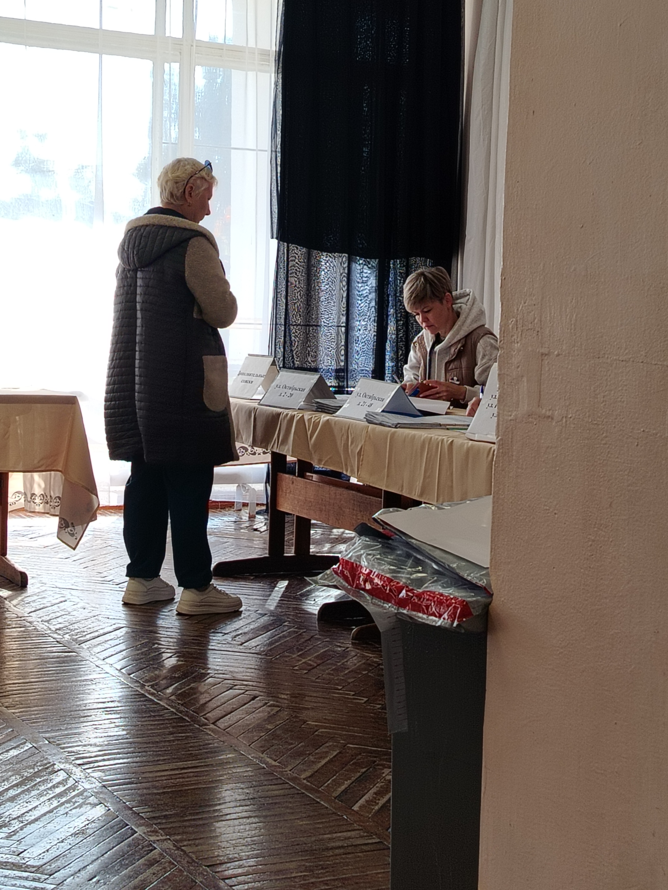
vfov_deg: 29.4
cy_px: 445
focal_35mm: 66
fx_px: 1698
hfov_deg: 22.3
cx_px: 334
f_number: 1.75
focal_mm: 5.25
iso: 100
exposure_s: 1/152
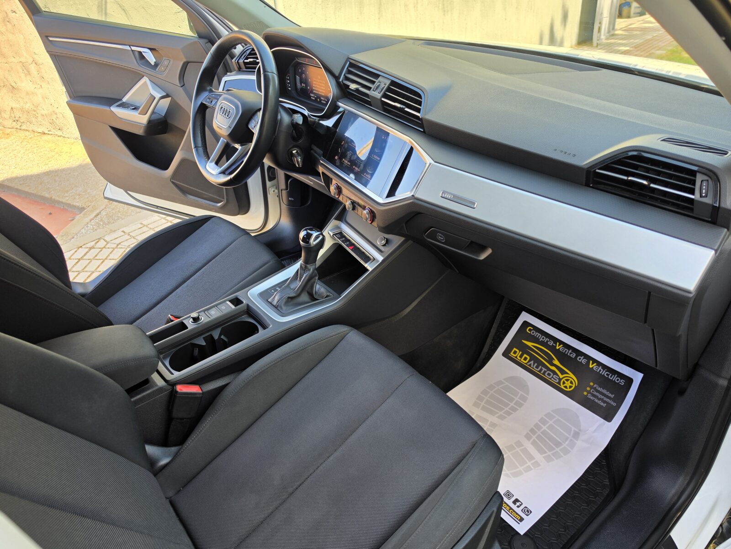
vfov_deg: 58.9
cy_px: 274
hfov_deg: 73.9
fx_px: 486
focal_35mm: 23
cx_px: 366
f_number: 1.4
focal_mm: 6.5
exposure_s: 1/359
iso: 32
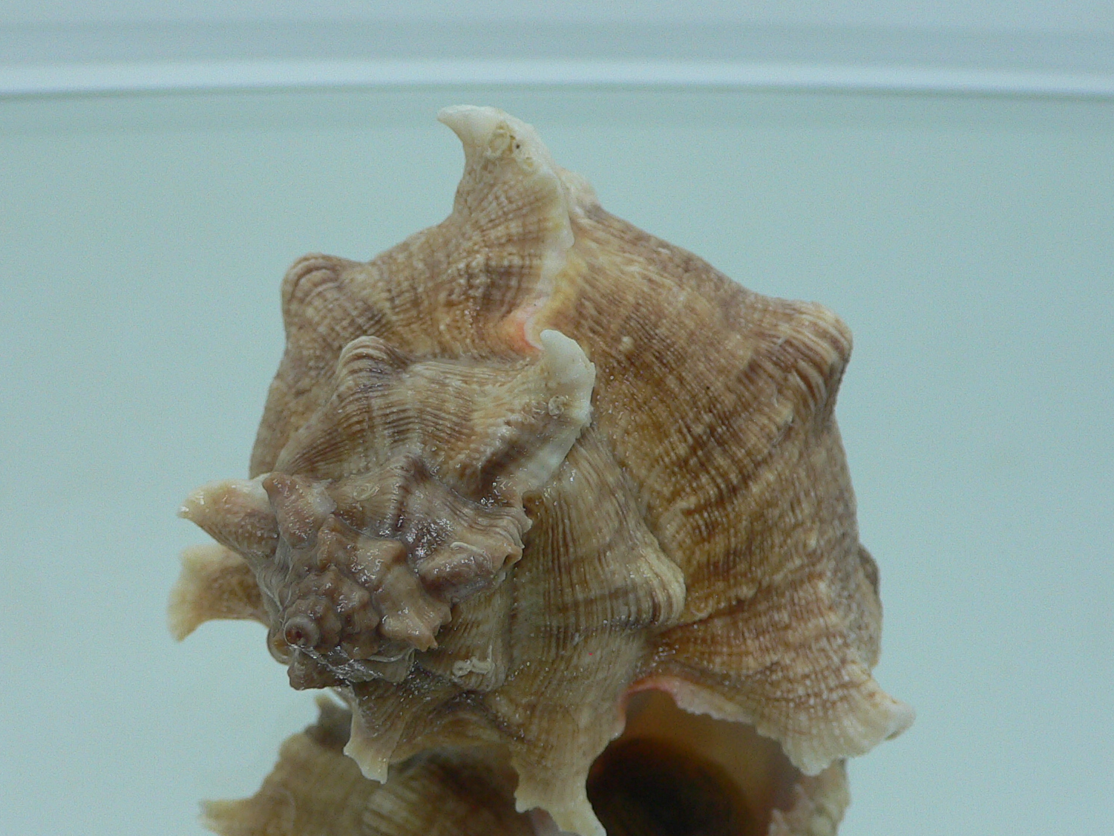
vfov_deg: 30.7
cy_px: 543
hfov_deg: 40.4
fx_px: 1513
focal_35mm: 47
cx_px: 507
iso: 100
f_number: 2.8
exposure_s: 1/60
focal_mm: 4.6
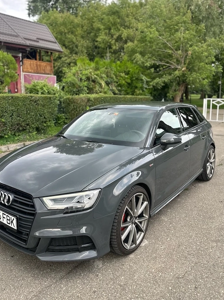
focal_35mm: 28
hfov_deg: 49.6
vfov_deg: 63.2
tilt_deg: -8.1
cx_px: 99
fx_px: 242
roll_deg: -0.8
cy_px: 129
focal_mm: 6.86
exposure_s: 1/555
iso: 80
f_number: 1.78
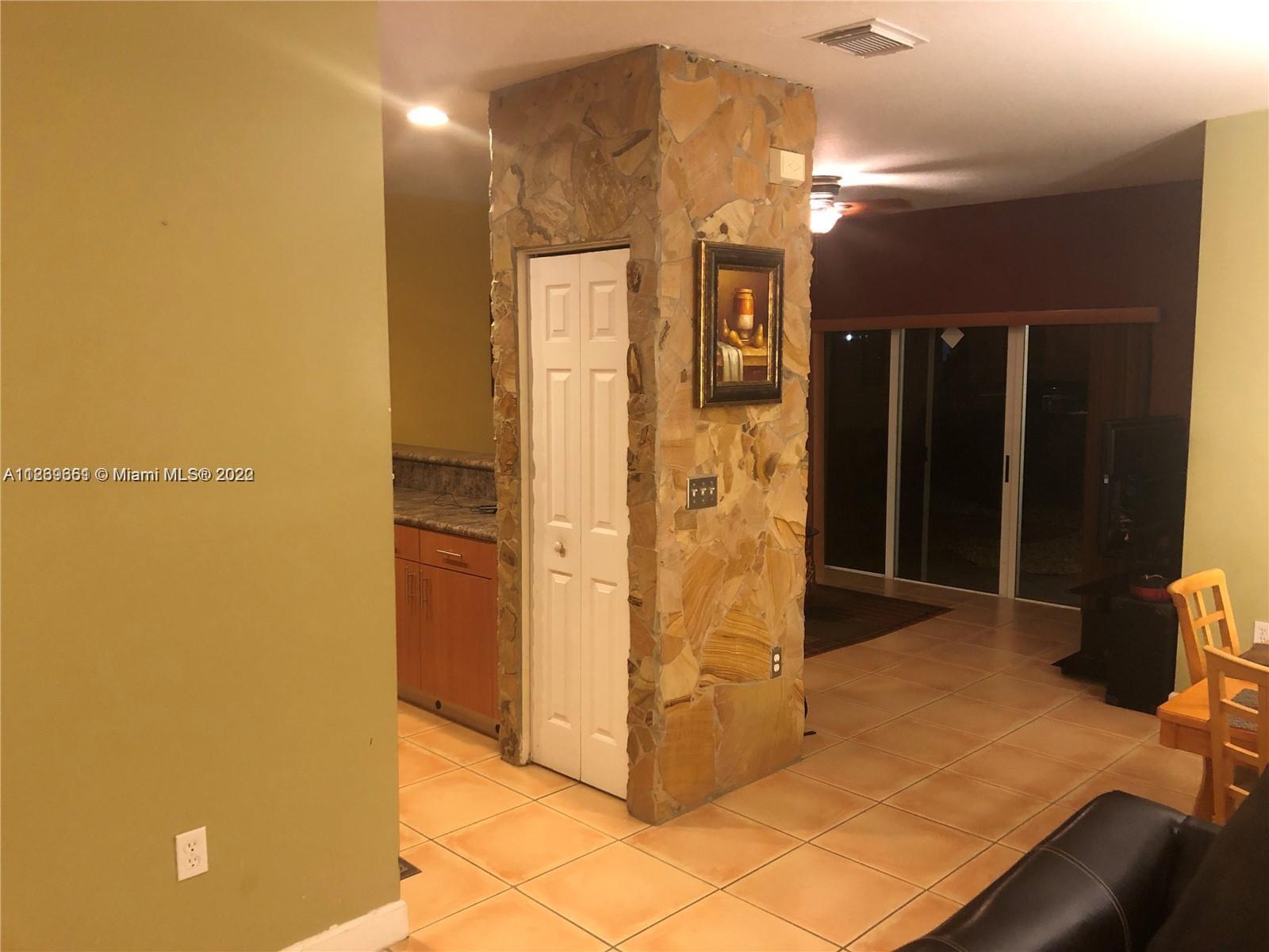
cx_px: 634
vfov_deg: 49.7
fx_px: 1026
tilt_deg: -6.2
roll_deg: +0.3
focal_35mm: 28
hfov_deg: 63.4
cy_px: 476
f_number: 1.8
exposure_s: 1/10
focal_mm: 4
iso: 100
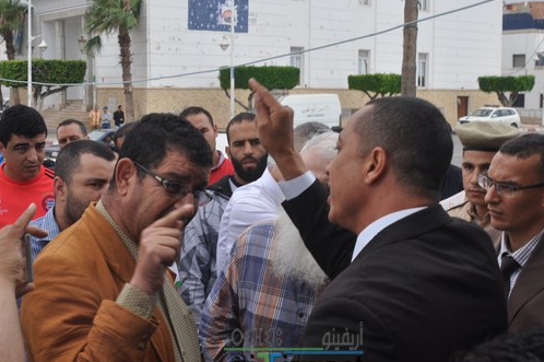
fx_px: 815
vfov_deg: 25.0
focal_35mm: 54
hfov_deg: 36.9
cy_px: 182
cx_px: 294
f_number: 6.3
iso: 200
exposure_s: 1/160
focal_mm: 28
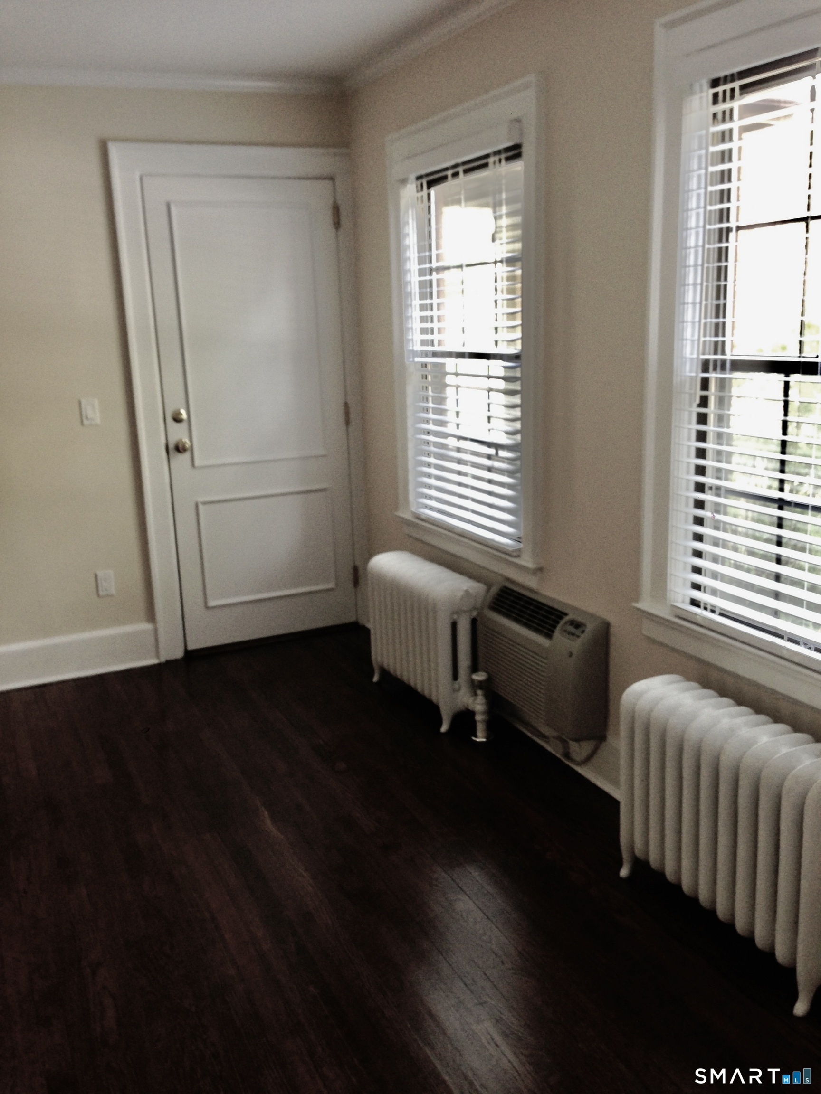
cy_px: 547
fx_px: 1044
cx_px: 410
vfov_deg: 55.4
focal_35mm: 33
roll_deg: +2.6
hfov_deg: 42.9
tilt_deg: -11.7
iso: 64
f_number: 2.4
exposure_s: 1/20
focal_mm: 4.12
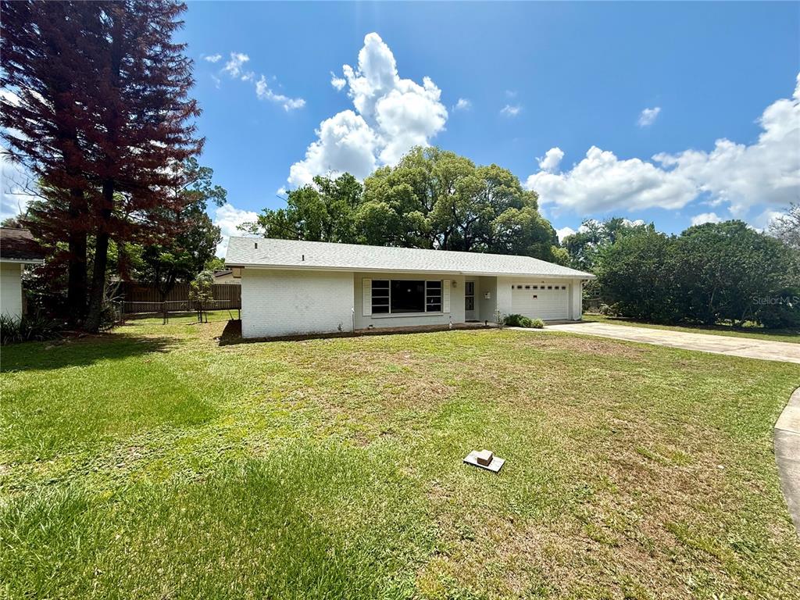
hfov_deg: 102.1
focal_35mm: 14
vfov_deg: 85.7
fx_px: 324
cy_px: 300
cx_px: 400
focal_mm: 2.22
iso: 50
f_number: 2.2
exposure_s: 1/2092
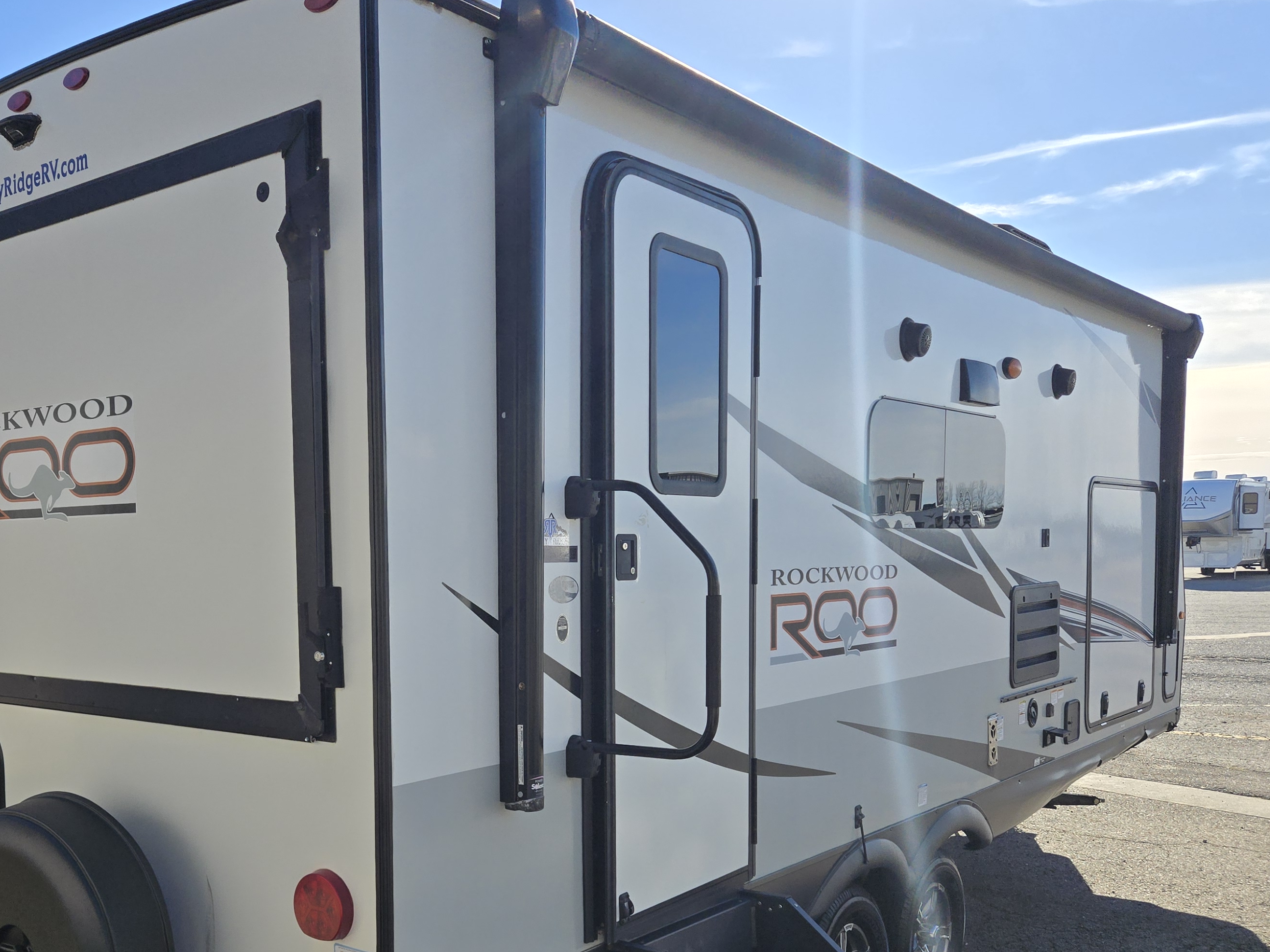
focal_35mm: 35
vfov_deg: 40.2
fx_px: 1284
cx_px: 423
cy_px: 641
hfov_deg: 51.6
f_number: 1.8
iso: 25
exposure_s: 1/1610
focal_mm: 5.4
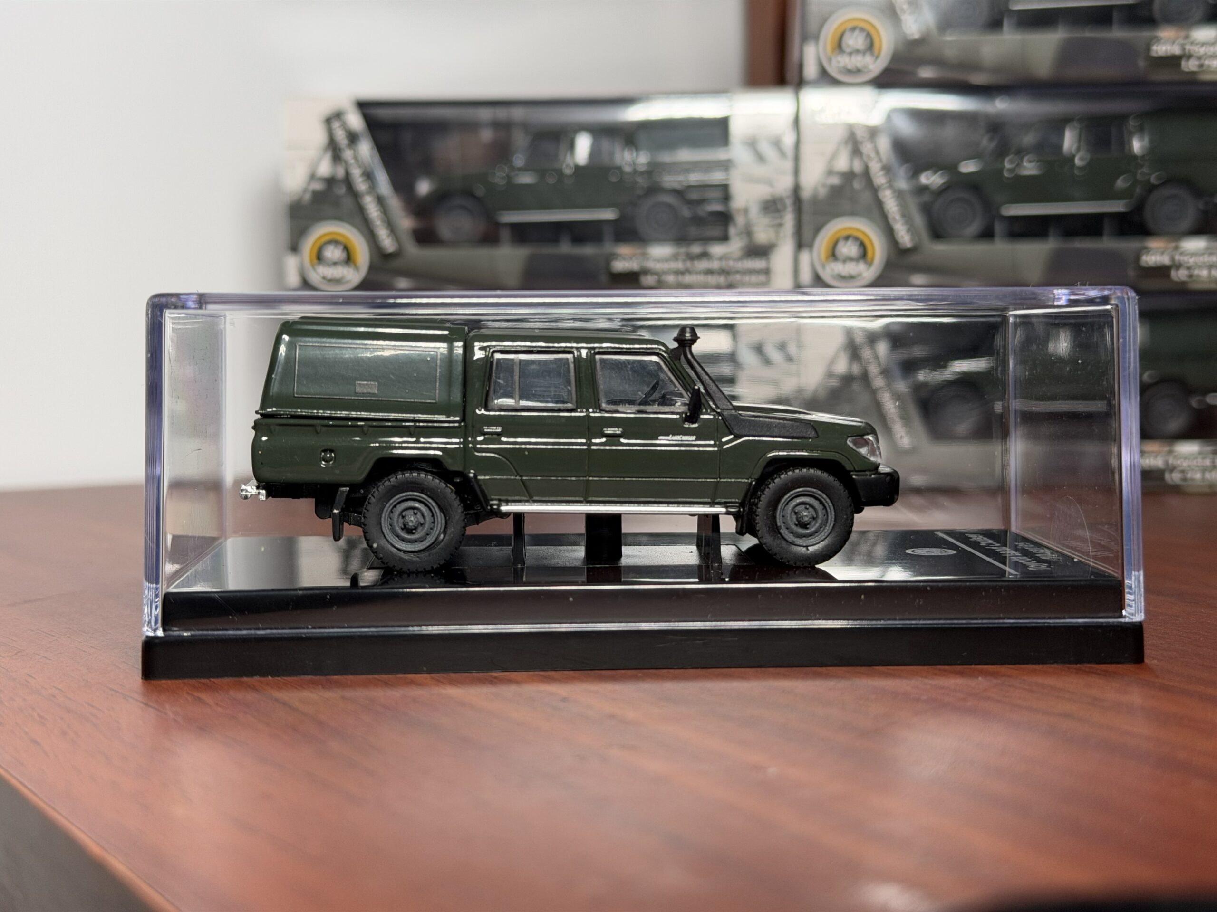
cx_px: 608
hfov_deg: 39.7
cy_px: 456
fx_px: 1688
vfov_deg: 30.3
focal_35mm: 48
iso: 100
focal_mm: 6.76
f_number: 1.78
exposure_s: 1/97
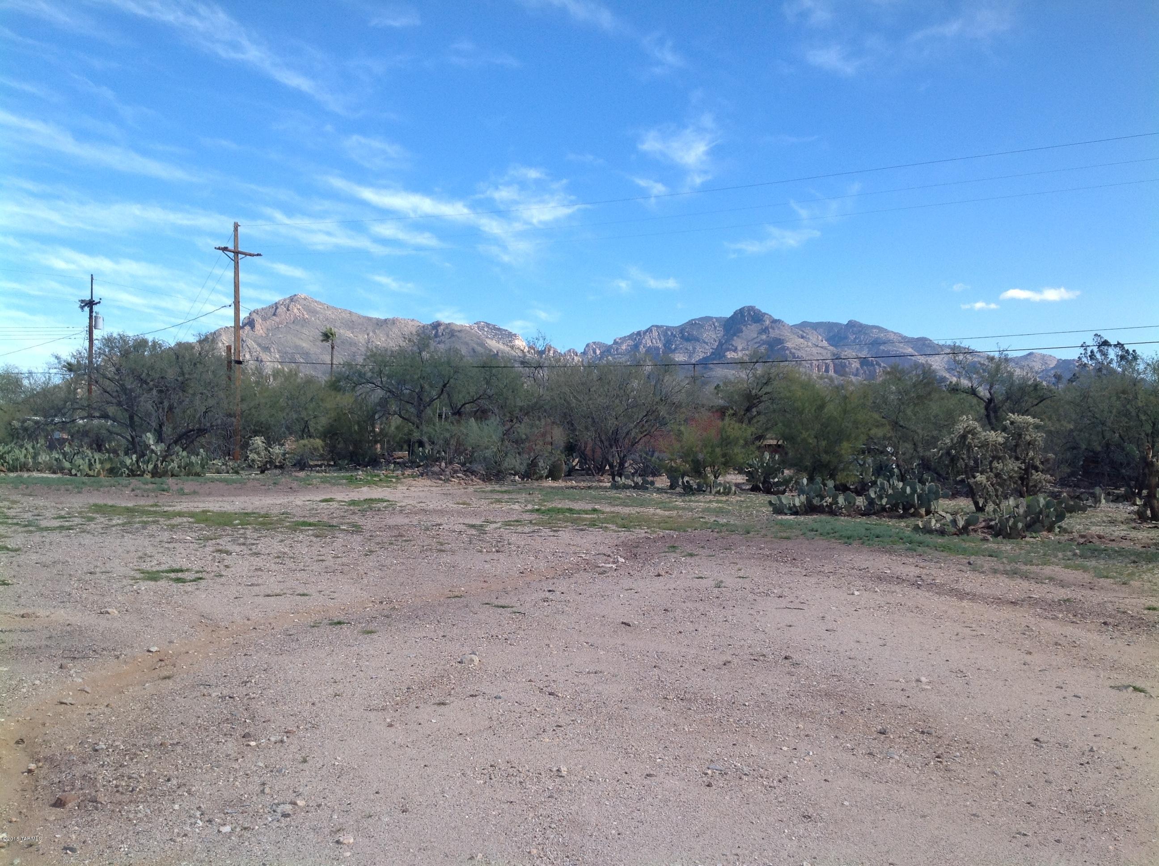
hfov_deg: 52.7
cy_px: 433
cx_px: 580
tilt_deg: +0.8
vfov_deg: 40.6
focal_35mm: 35
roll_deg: -0.2
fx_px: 1170
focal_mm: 4.28
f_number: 2.4
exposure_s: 1/975
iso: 50
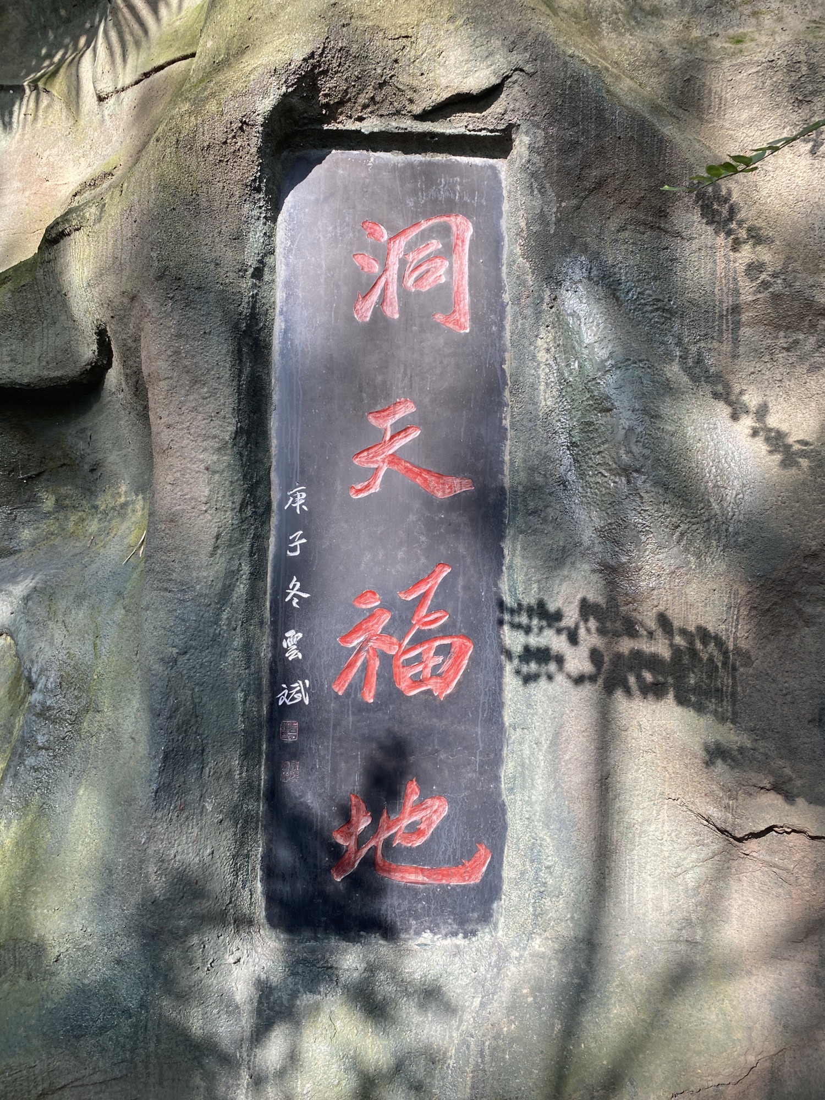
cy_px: 550
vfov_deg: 67.3
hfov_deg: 53.1
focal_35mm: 26
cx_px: 412
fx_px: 826
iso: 32
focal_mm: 4.25
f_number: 1.8
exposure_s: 1/284
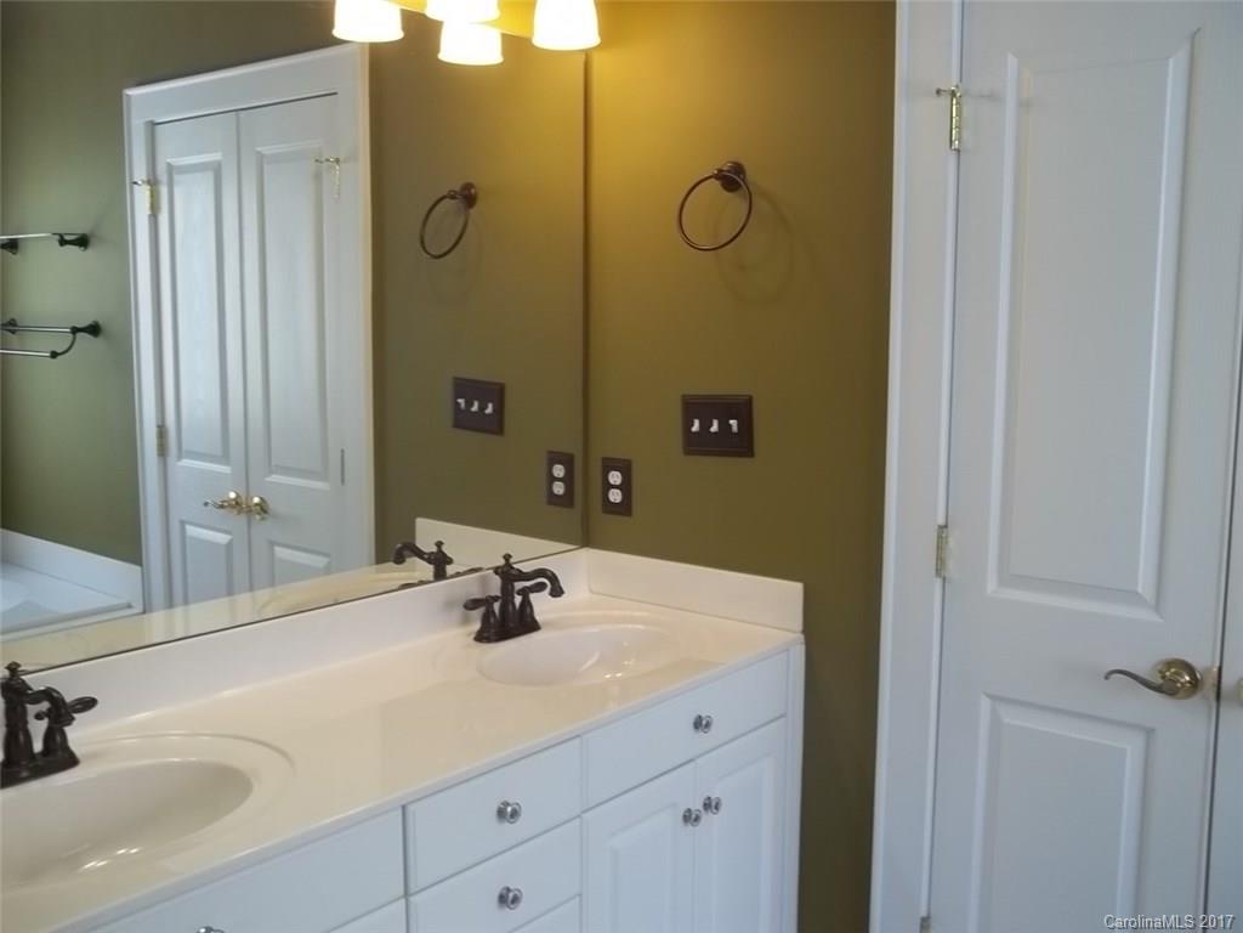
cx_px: 622
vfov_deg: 42.9
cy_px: 466
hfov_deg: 55.4
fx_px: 1185
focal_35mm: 33
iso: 64
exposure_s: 1/30
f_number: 3.3
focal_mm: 5.9
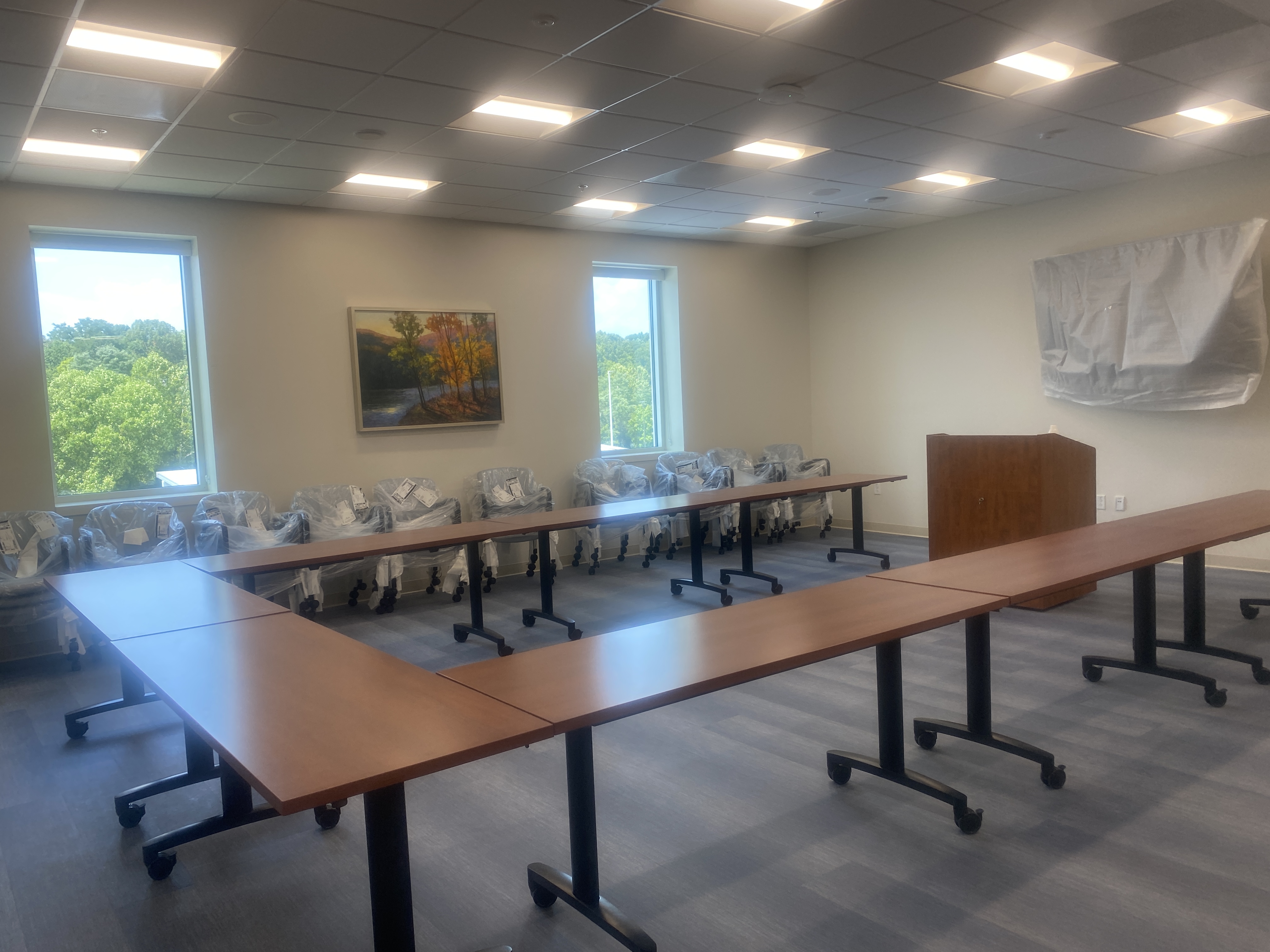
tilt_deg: -4.5
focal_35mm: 26
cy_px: 476
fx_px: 954
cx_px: 635
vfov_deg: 53.1
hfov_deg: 67.3
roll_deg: +2.4
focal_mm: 4.25
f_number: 1.8
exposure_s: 1/121
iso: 40
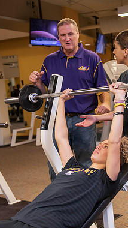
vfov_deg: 32.8
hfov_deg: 18.6
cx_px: 110
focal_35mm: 64
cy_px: 112
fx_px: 386
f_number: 3.2
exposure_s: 1/200
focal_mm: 40
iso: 1000
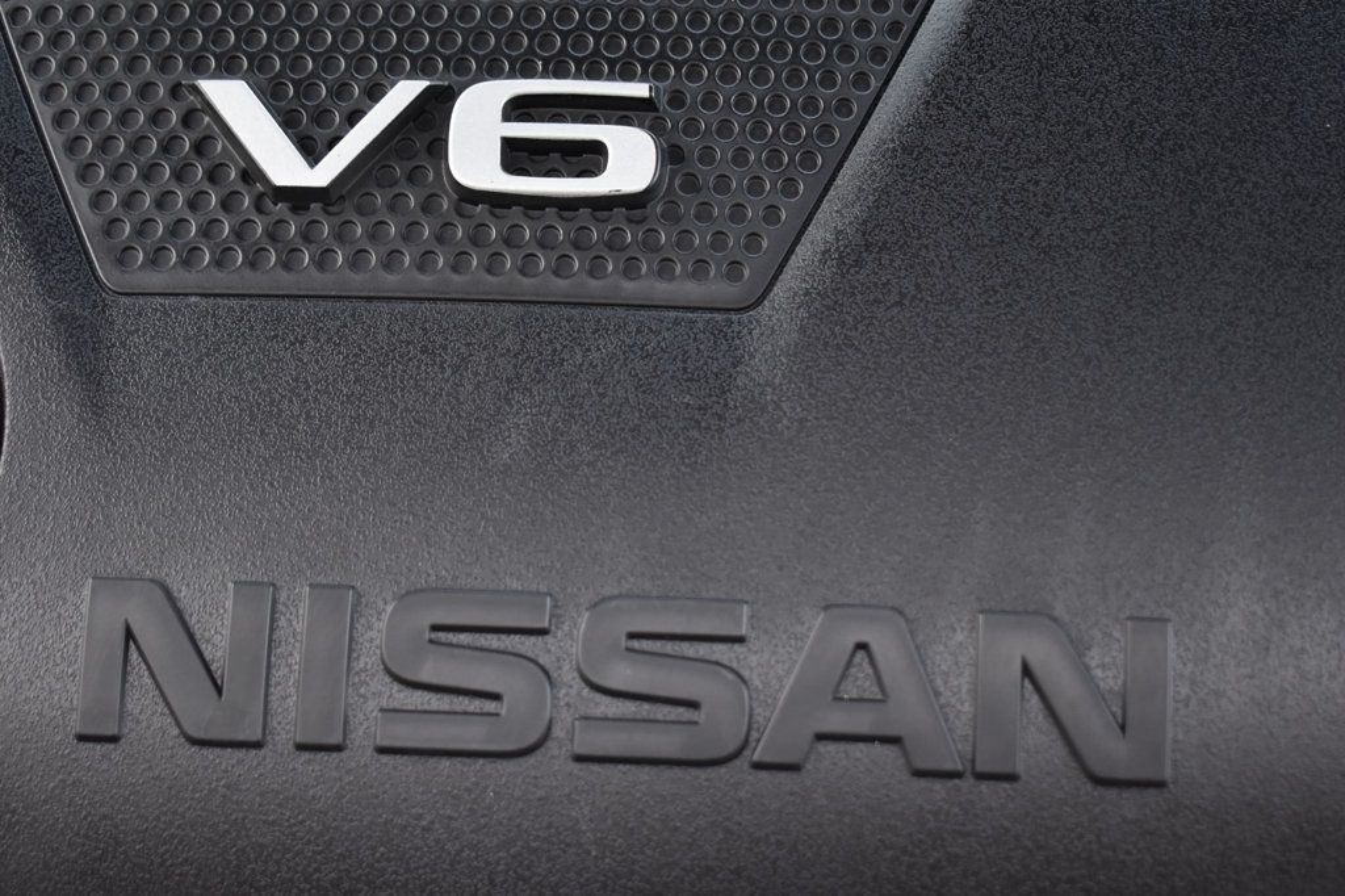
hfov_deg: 31.9
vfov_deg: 21.6
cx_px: 672
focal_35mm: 63
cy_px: 448
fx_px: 2353
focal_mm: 42
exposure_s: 1/60
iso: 720
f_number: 5
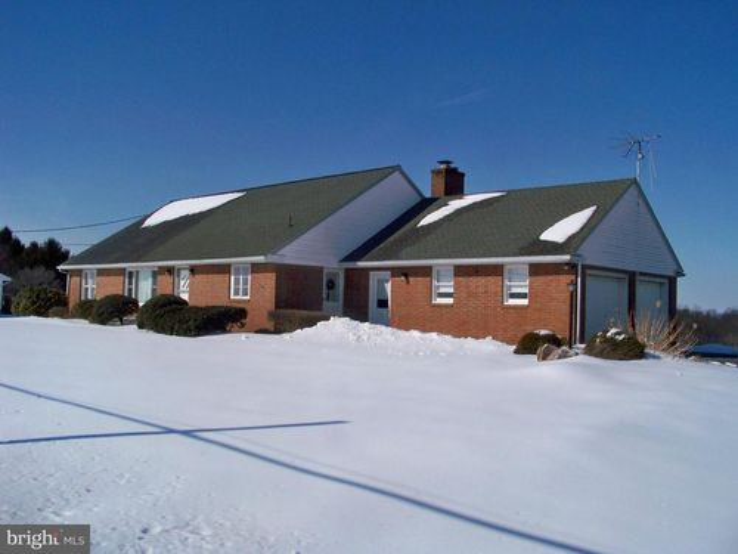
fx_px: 704
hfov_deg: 55.4
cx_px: 369
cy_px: 277
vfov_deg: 42.9
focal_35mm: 33
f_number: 8
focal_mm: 5.85
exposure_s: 1/1000
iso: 80
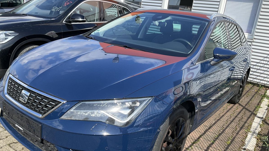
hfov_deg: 61.0
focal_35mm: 32
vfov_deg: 36.6
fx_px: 228
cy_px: 87
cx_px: 135
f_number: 1.8
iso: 25
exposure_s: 1/691
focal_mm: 3
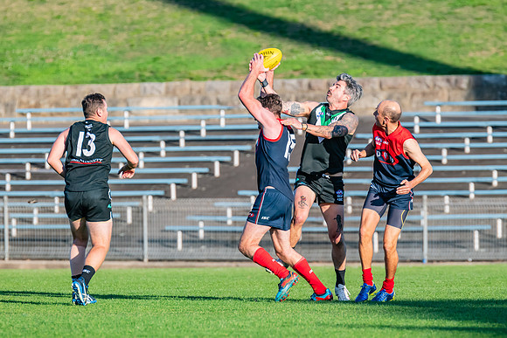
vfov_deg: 2.5
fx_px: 7754
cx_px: 272
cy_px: 145
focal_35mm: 550
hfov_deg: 3.7
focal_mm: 420
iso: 800
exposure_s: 1/1600
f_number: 7.1
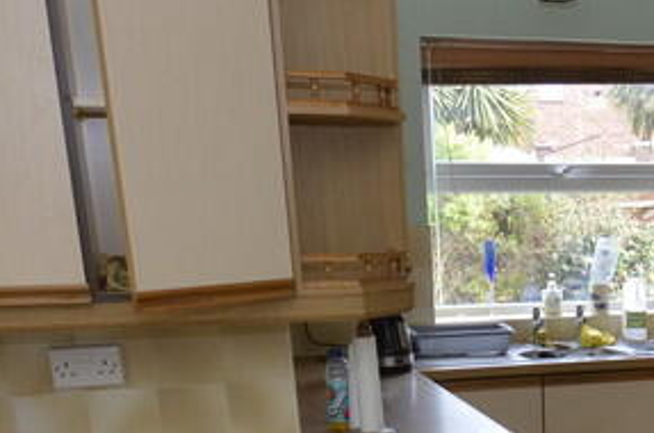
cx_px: 581
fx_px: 1065
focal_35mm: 59
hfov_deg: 32.5
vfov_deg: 20.6
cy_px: 588
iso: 400
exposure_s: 1/60
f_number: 5.6
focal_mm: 11
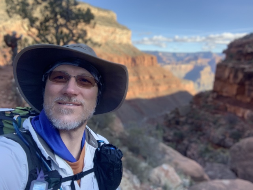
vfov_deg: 44.2
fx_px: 234
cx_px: 126
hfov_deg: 56.8
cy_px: 95
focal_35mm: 32
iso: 16
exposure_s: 1/337
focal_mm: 2.87
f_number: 2.2
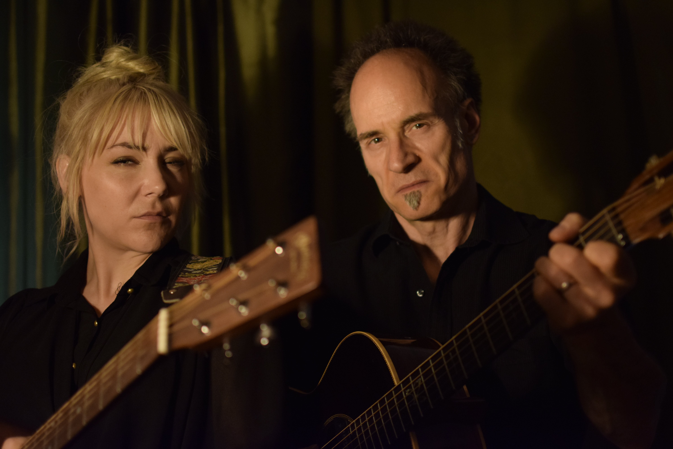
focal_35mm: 52
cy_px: 224
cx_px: 336
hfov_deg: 37.9
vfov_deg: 25.8
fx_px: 981
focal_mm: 35
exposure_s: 1/60
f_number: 1.8
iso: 800
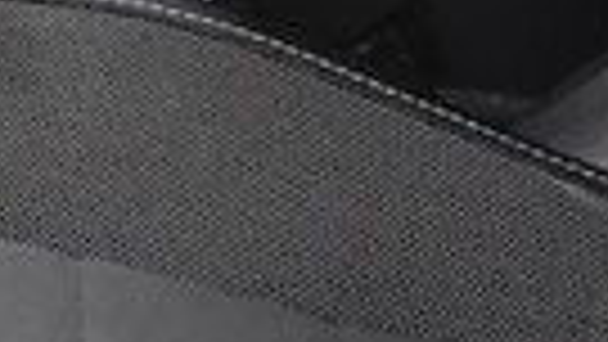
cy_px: -1150
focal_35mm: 215
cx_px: -270
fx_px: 3467
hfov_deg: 9.8
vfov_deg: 4.9
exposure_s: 1/200
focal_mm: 18
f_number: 4.5
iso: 2500
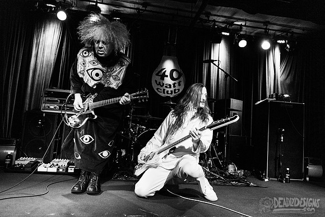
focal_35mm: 26
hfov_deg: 69.0
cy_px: 108
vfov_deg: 49.3
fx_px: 236
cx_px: 166
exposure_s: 1/200
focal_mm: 24
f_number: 3.2
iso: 3200
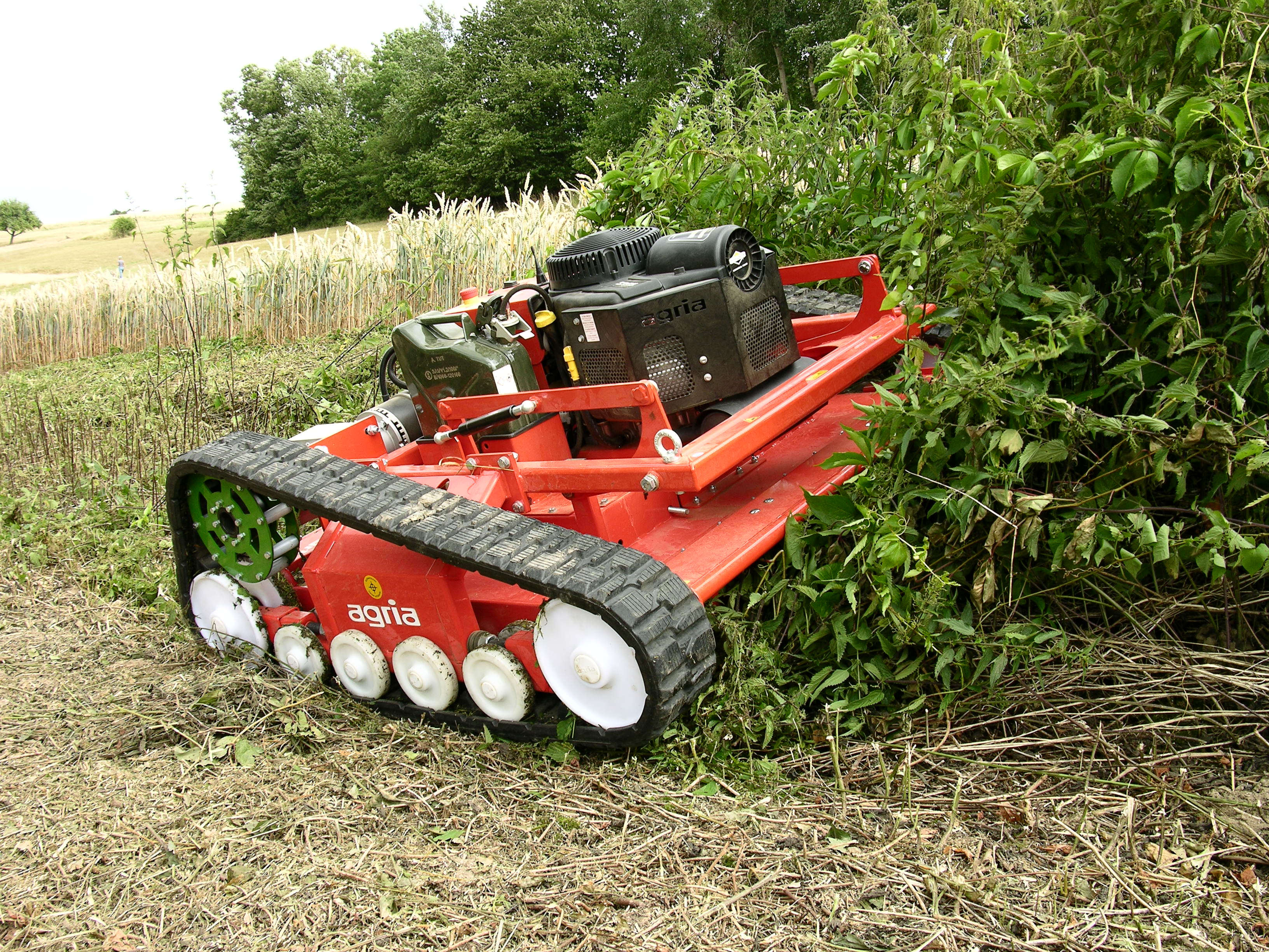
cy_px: 476
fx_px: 1283
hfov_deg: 52.6
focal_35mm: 35
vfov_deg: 40.7
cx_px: 634
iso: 50
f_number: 5
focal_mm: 9
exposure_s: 1/60.5
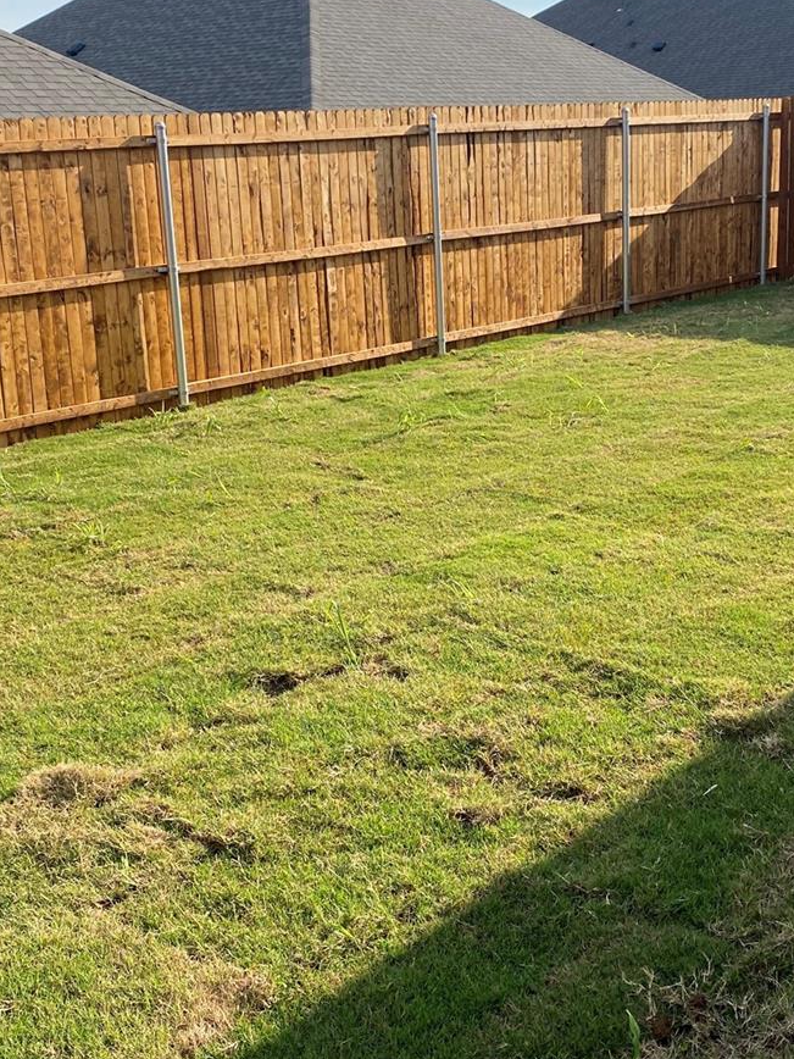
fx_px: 1407
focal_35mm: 46
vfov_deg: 41.2
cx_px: 466
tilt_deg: -10.8
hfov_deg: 31.5
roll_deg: +2.8
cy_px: 477
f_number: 1.8
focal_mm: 4.25
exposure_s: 1/2315
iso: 32
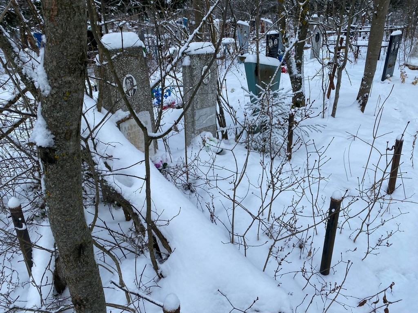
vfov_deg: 53.1
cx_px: 209
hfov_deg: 67.3
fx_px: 314
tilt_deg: -15.1
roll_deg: +7.6
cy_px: 156
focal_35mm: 26
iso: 32
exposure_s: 1/778
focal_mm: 4.25
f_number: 1.8
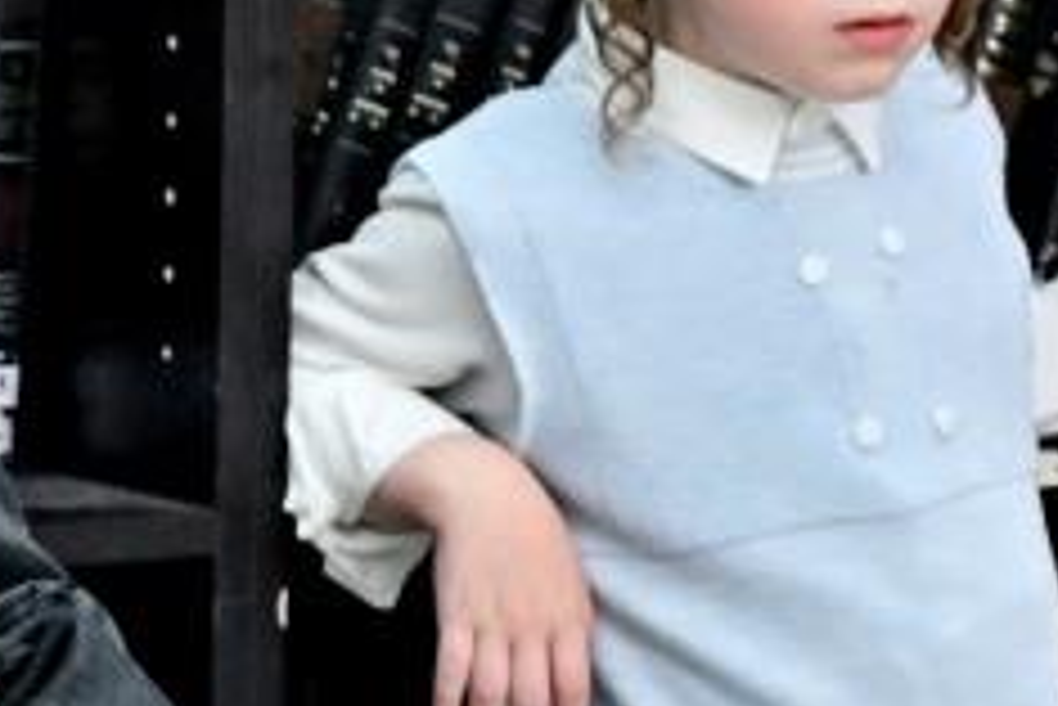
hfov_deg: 6.7
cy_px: -16
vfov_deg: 4.6
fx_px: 8851
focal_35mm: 301
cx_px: -572
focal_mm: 46
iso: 800
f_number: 4
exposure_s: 1/160
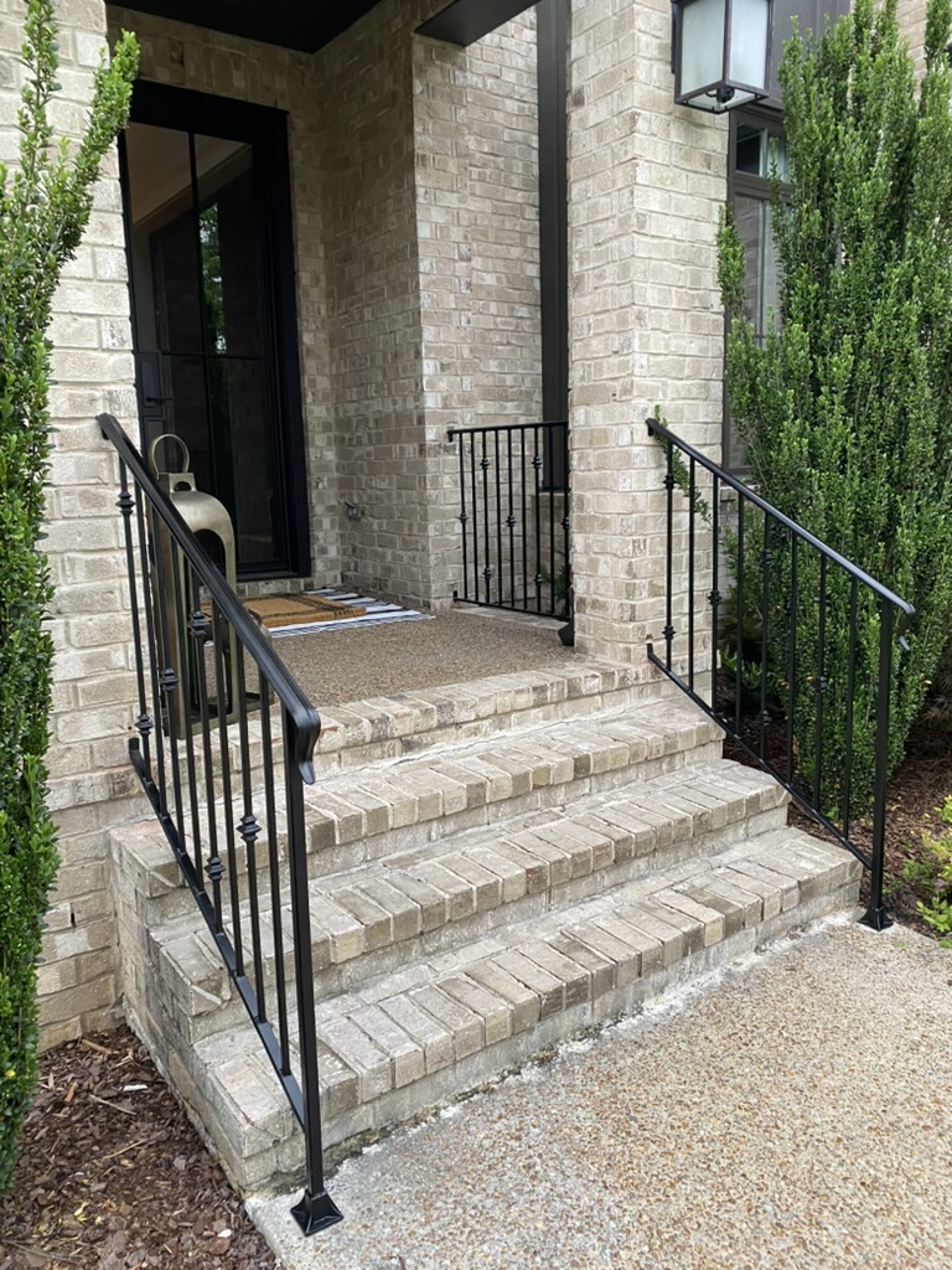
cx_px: 476
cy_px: 635
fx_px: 953
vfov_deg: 67.3
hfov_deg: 53.1
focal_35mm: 26
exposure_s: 1/60
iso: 160
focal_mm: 4.25
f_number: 1.8
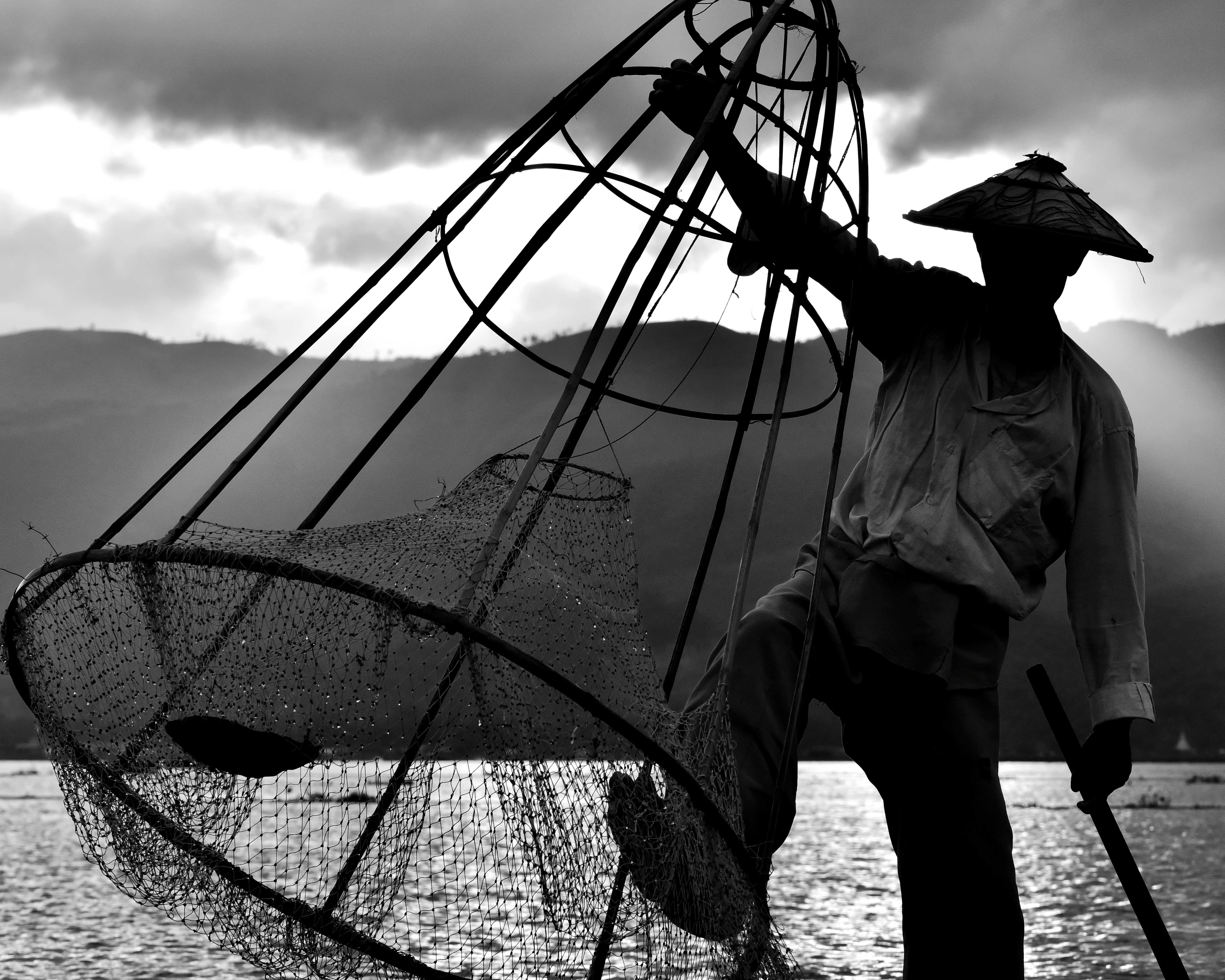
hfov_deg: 13.0
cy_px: 475
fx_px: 5366
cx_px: 612
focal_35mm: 148
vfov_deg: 10.4
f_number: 10
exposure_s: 1/400
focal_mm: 105
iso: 400
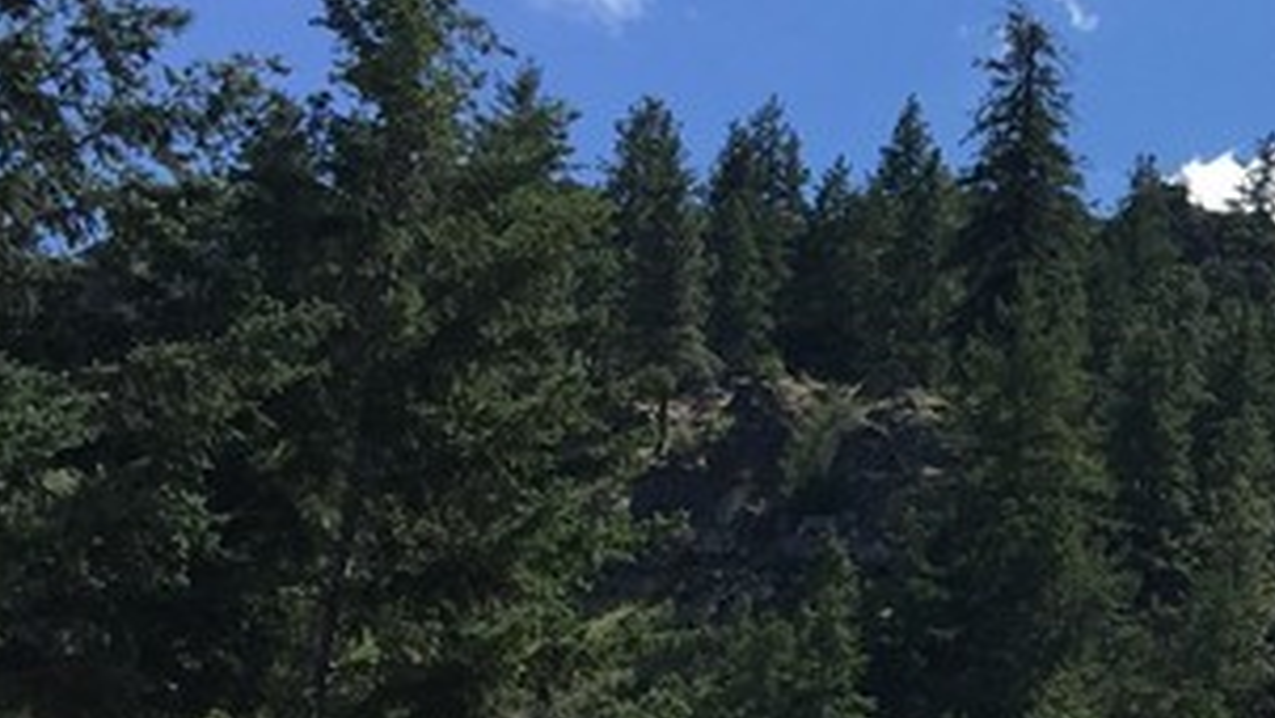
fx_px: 3618
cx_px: 1980
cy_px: 938
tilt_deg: +15.4
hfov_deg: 17.7
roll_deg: -1.1
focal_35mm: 107
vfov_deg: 11.1
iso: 32
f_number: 2.2
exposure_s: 1/1883
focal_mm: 4.15
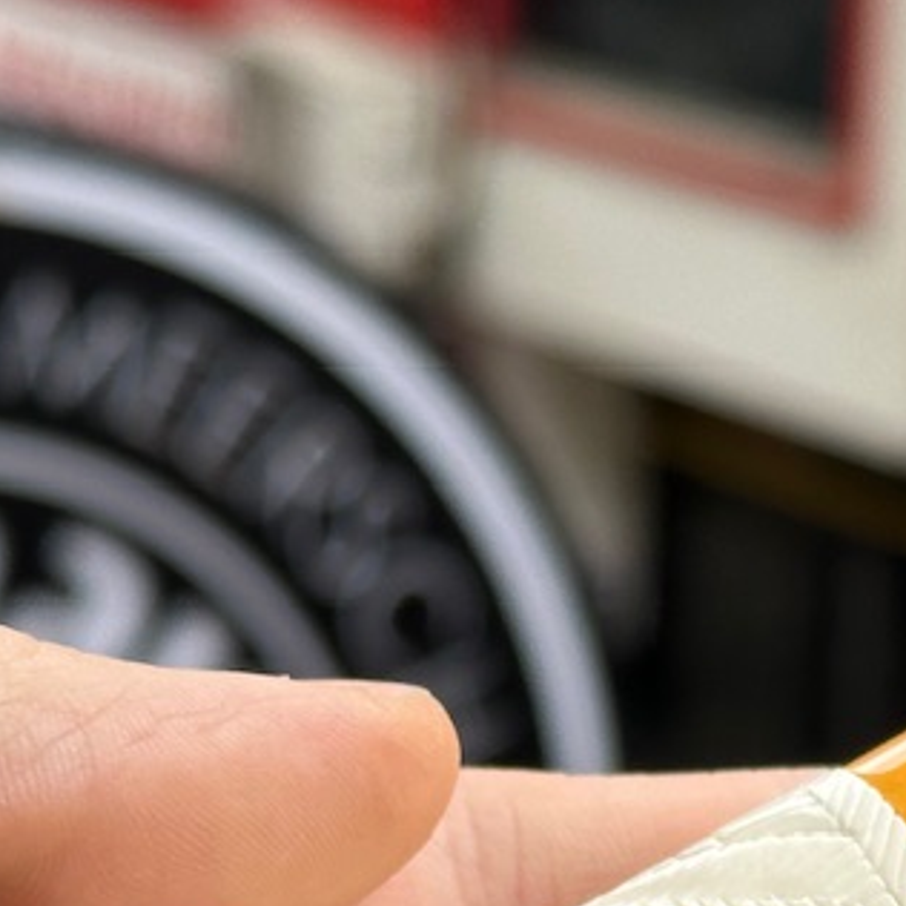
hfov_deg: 10.1
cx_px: 840
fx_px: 5093
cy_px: 940
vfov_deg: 10.1
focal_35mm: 172
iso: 64
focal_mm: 6.86
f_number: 1.78
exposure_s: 1/734
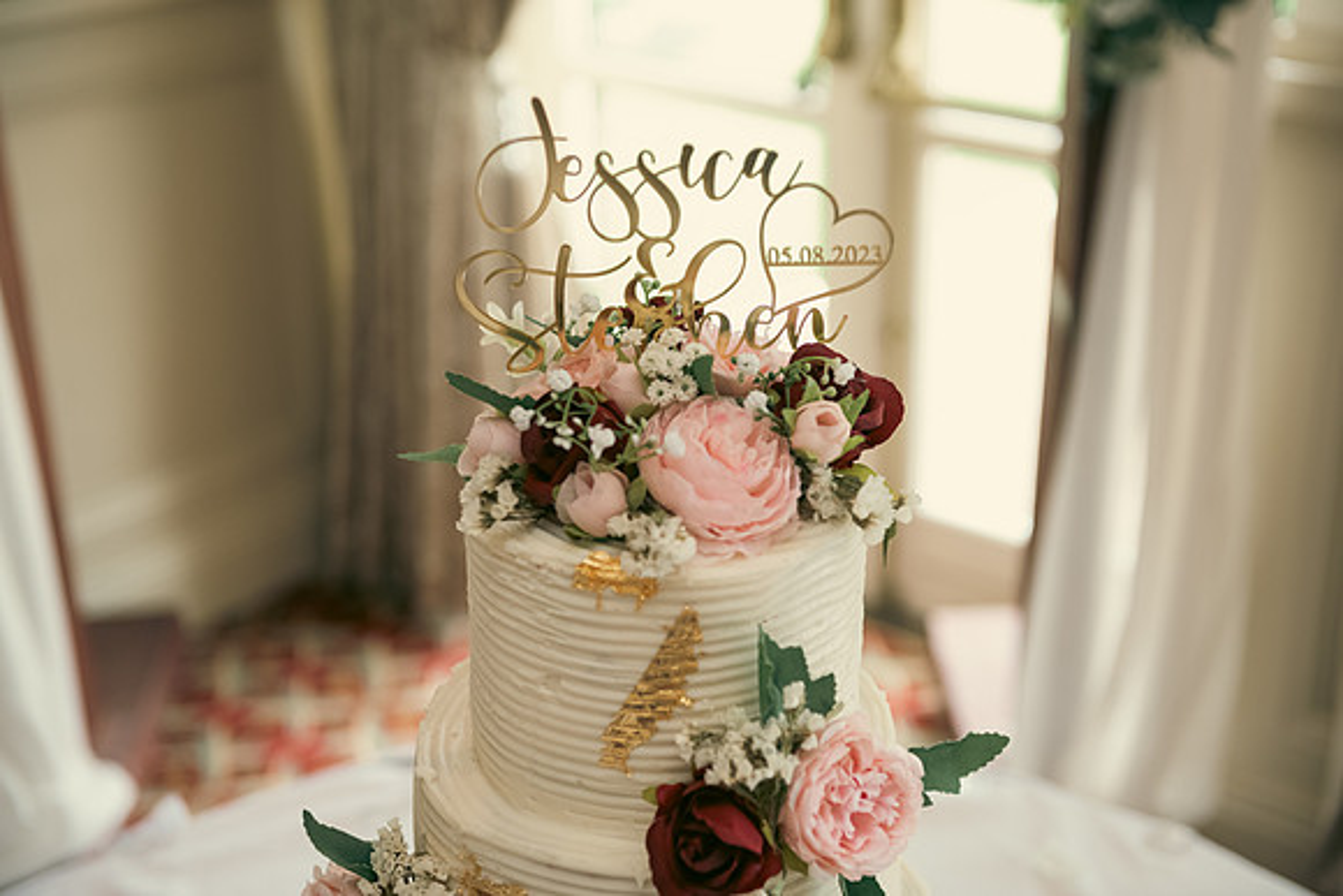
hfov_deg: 35.6
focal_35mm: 56
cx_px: 672
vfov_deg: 24.2
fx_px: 2090
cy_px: 448
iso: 800
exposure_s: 1/160
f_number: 3.5
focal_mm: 56
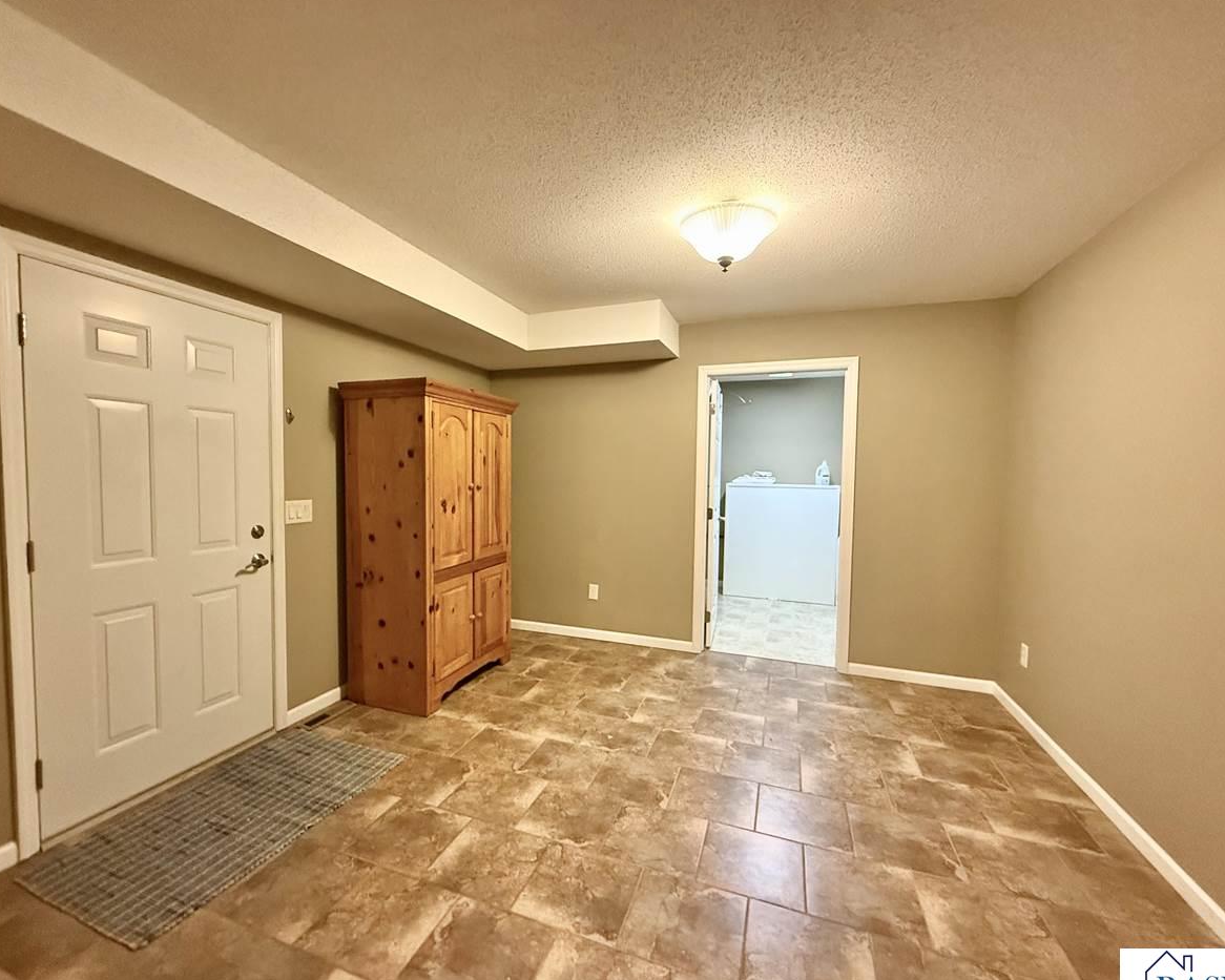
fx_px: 544
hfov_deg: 96.7
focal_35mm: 15
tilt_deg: -2.1
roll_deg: -0.5
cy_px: 497
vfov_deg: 84.0
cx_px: 579
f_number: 2.2
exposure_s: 1/60
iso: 800
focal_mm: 2.22
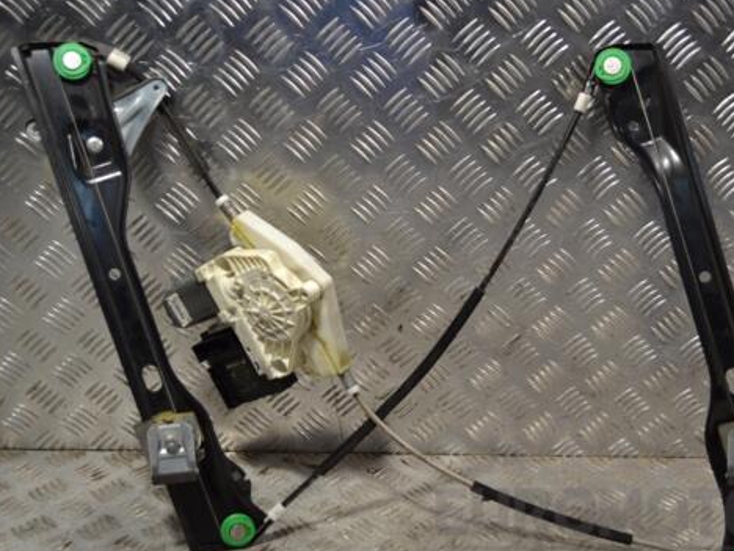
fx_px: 1137
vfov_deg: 27.2
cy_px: 303
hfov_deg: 35.7
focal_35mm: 54
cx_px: 406
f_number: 4.5
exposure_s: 1/30
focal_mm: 29
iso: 100
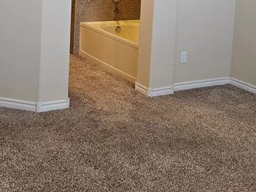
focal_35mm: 63
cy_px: -12
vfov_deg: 22.2
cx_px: 86
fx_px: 466
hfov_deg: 30.5
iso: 200
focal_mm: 5.4
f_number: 1.8
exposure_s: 1/120
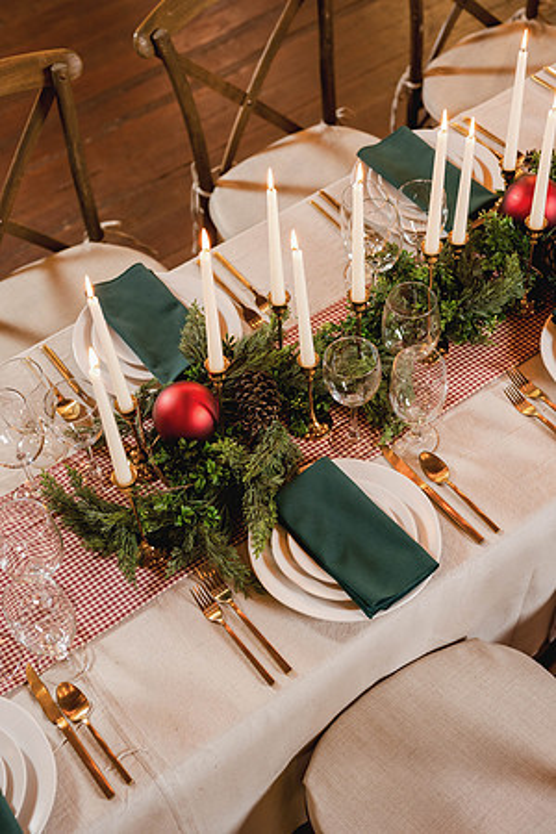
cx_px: 278
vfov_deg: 39.6
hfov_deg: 27.0
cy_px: 417
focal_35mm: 50
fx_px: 1158
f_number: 3.2
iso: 400
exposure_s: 1/80
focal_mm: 50
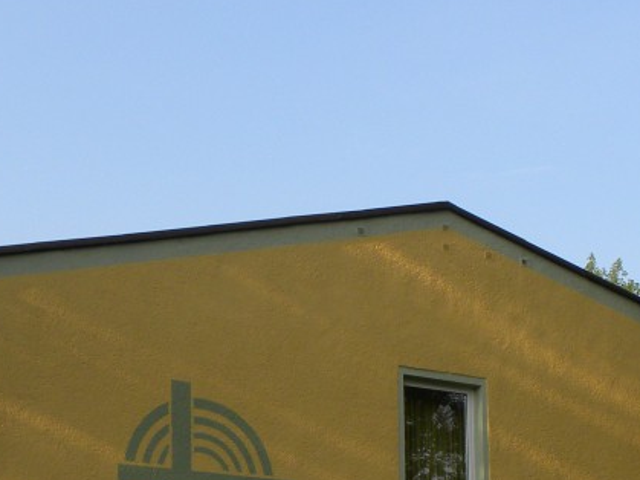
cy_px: 625
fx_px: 1959
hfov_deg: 18.5
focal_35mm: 106
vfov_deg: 13.4
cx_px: 357
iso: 64
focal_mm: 6.6
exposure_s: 1/200
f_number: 5
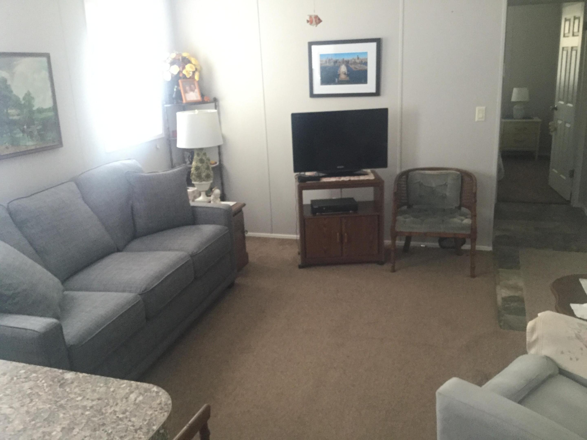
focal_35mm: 31
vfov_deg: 45.4
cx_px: 294
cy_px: 220
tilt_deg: -17.9
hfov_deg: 58.4
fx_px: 526
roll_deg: +0.9
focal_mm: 3.3
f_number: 2.4
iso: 200
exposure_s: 1/15
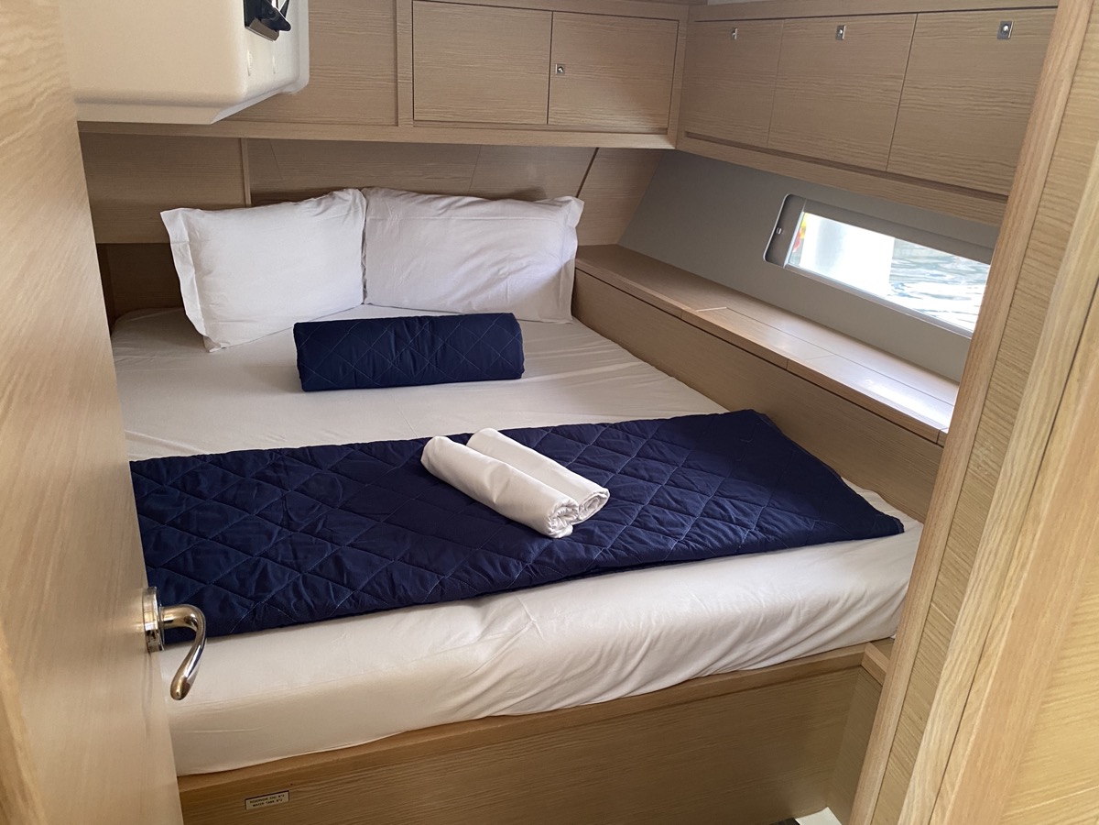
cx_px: 550
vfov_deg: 53.1
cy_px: 412
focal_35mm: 26
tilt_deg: -22.5
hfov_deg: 67.3
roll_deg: -3.9
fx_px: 825
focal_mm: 4.25
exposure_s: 1/60
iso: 200
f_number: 1.8
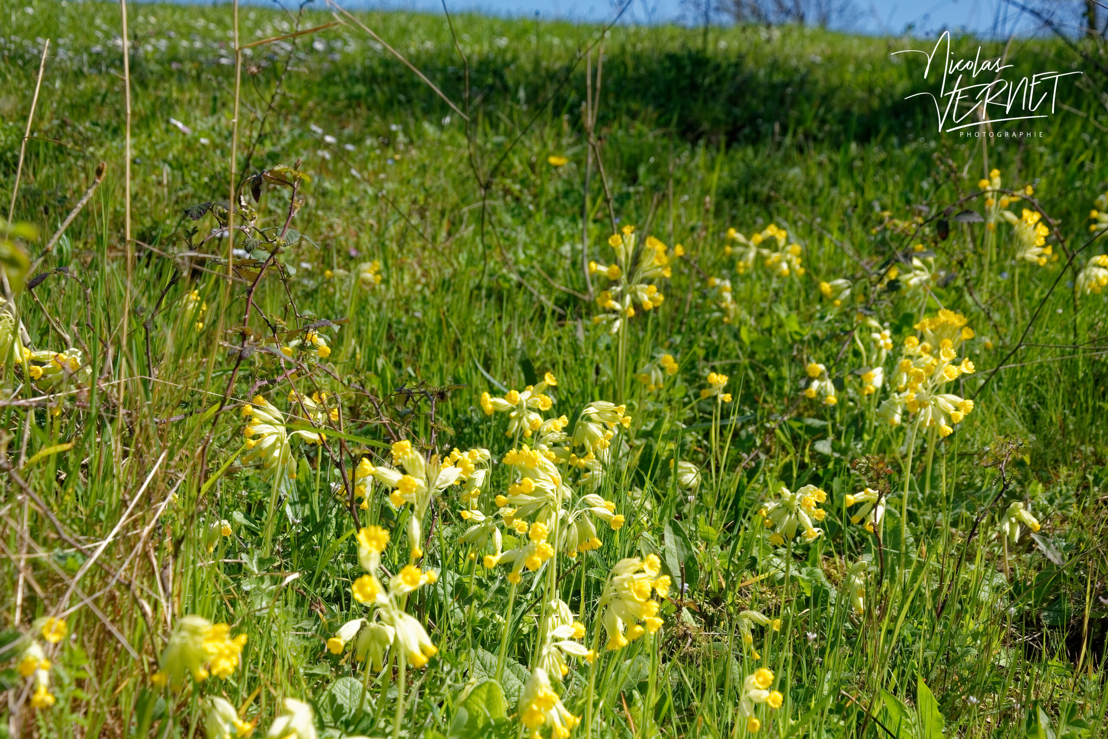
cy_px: 370
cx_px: 554
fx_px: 1616
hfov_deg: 37.9
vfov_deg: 25.7
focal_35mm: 52
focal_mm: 35
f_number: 7.1
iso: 200
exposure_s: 1/200
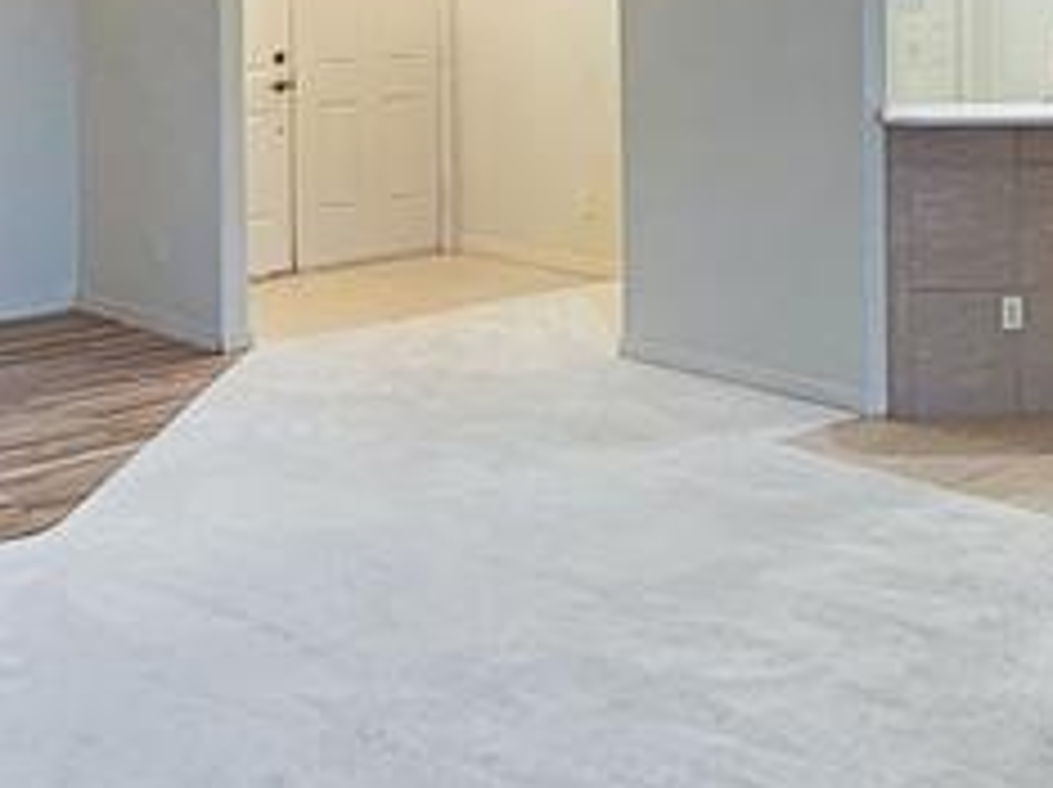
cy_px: -207
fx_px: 1732
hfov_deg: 33.5
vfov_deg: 23.0
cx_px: 716
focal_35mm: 57
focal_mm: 2.2
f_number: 2.2
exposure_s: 1/40
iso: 320
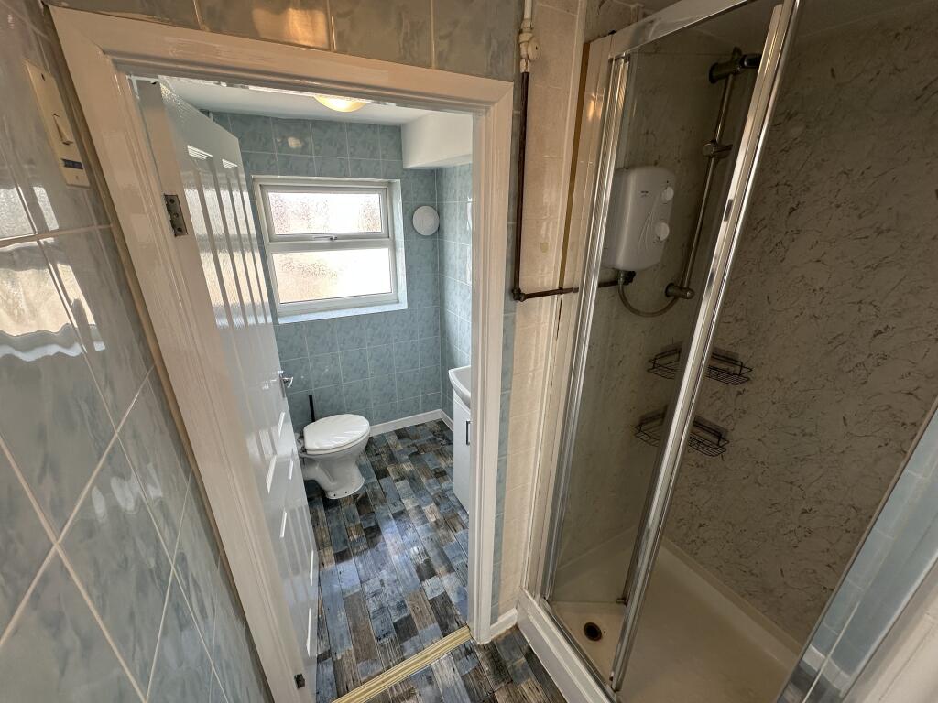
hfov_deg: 102.1
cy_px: 352
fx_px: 379
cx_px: 469
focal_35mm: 14
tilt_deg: -21.5
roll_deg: -0.2
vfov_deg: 85.7
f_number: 2.2
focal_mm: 2.22
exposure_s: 1/99
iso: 80
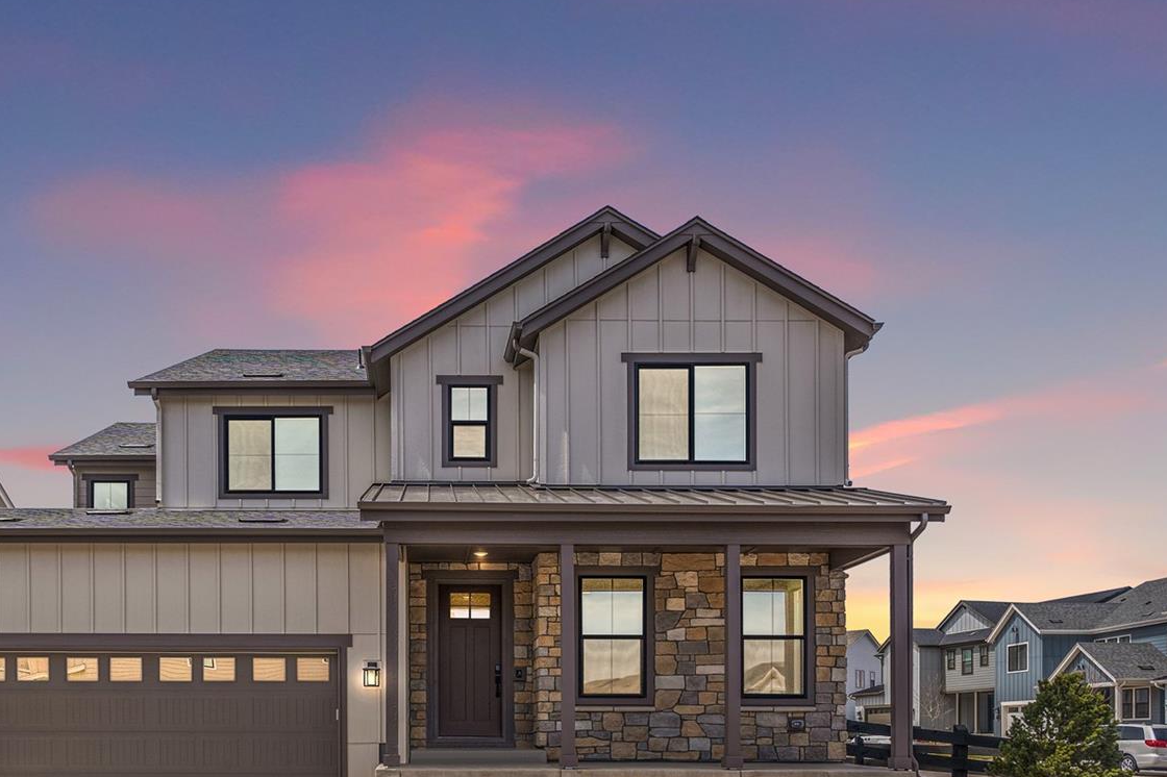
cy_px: 508
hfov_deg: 61.0
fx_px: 972
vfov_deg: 43.1
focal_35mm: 30
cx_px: 429
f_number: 4
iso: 160
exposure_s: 1/8000
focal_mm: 21
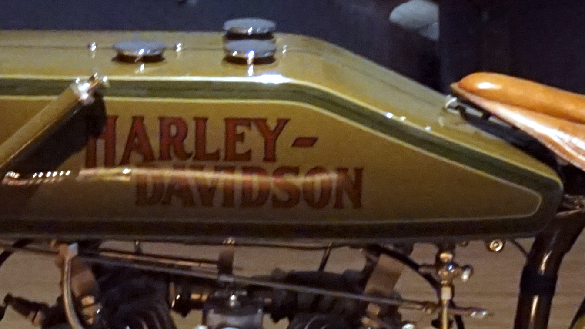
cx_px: 204
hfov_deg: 10.6
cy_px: 379
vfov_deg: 5.9
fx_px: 3154
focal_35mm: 203
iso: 3200
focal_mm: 29
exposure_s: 1/13
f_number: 4.5
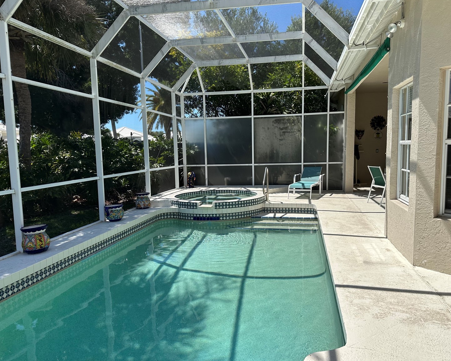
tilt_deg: -6.2
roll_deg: +0.6
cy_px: 185
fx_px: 347
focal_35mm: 26
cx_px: 245
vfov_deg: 54.9
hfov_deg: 65.9
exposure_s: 1/3717
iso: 80
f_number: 1.78
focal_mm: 6.86
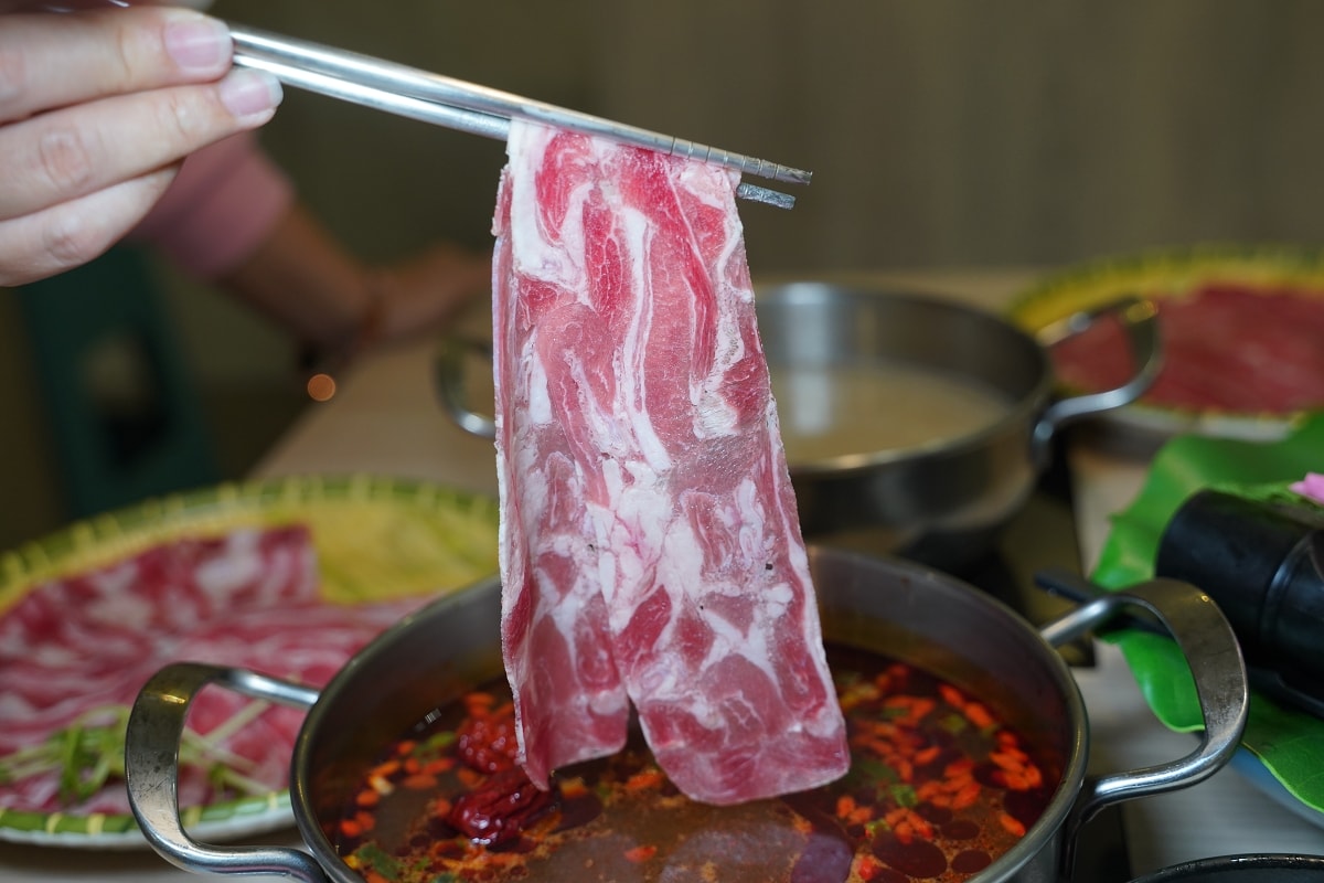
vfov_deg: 29.9
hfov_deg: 43.6
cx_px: 662
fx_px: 1655
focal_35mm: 45
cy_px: 442
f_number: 4
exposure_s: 1/160
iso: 800
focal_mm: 45
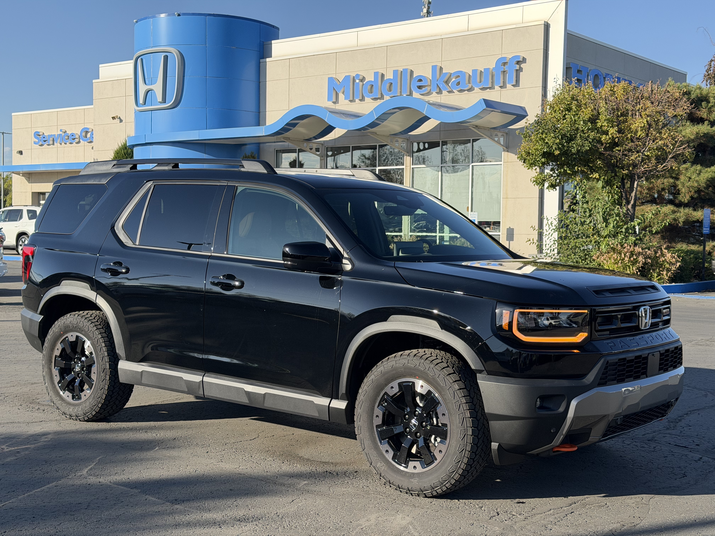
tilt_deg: -2.6
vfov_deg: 30.3
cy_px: 268
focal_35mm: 48
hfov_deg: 39.7
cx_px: 358
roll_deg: -0.5
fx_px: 991
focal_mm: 6.76
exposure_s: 1/2865
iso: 80
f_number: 1.78
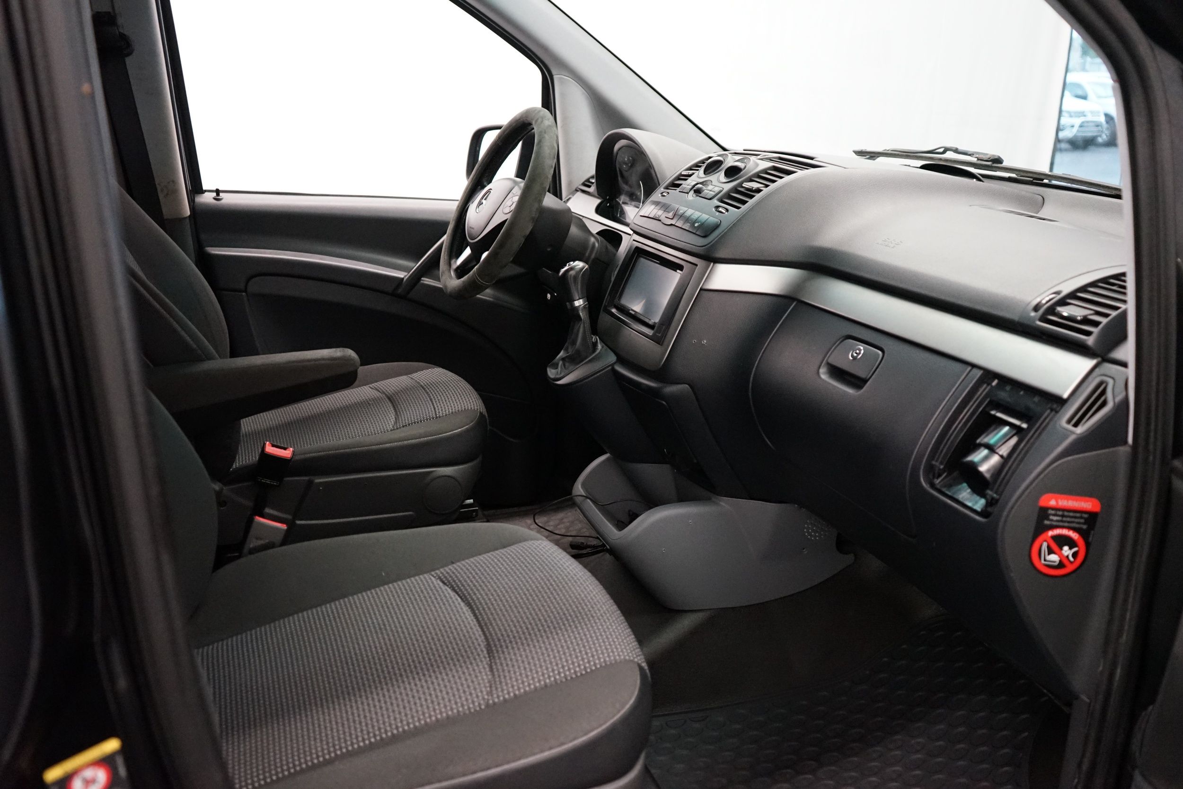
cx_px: 592
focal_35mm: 29
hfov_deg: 63.7
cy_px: 394
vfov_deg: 45.0
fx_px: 953
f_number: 3.5
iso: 5000
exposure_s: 1/160
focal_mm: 29
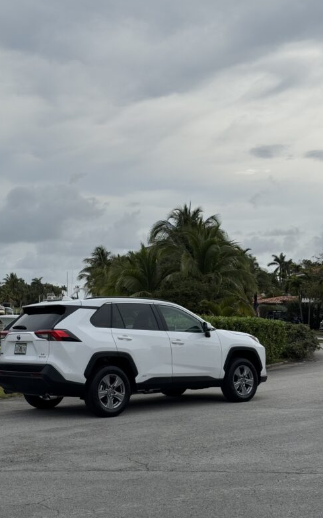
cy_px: 256
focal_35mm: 52
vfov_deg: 38.9
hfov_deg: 24.8
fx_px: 733
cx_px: 126
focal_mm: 6.86
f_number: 1.78
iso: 64
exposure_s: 1/7937
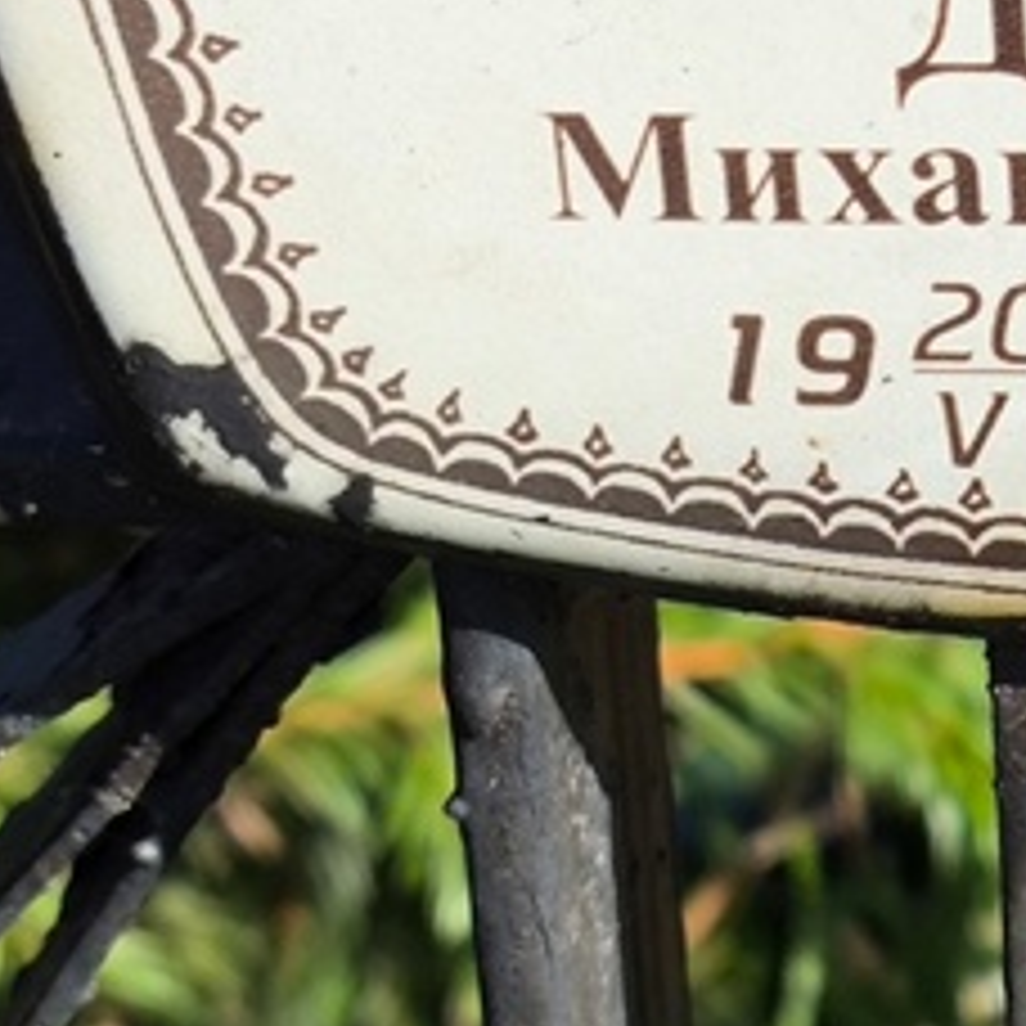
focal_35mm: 155
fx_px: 5198
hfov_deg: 11.1
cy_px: 387
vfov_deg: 11.3
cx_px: 1100
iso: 50
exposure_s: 1/690
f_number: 1.7
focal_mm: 4.71
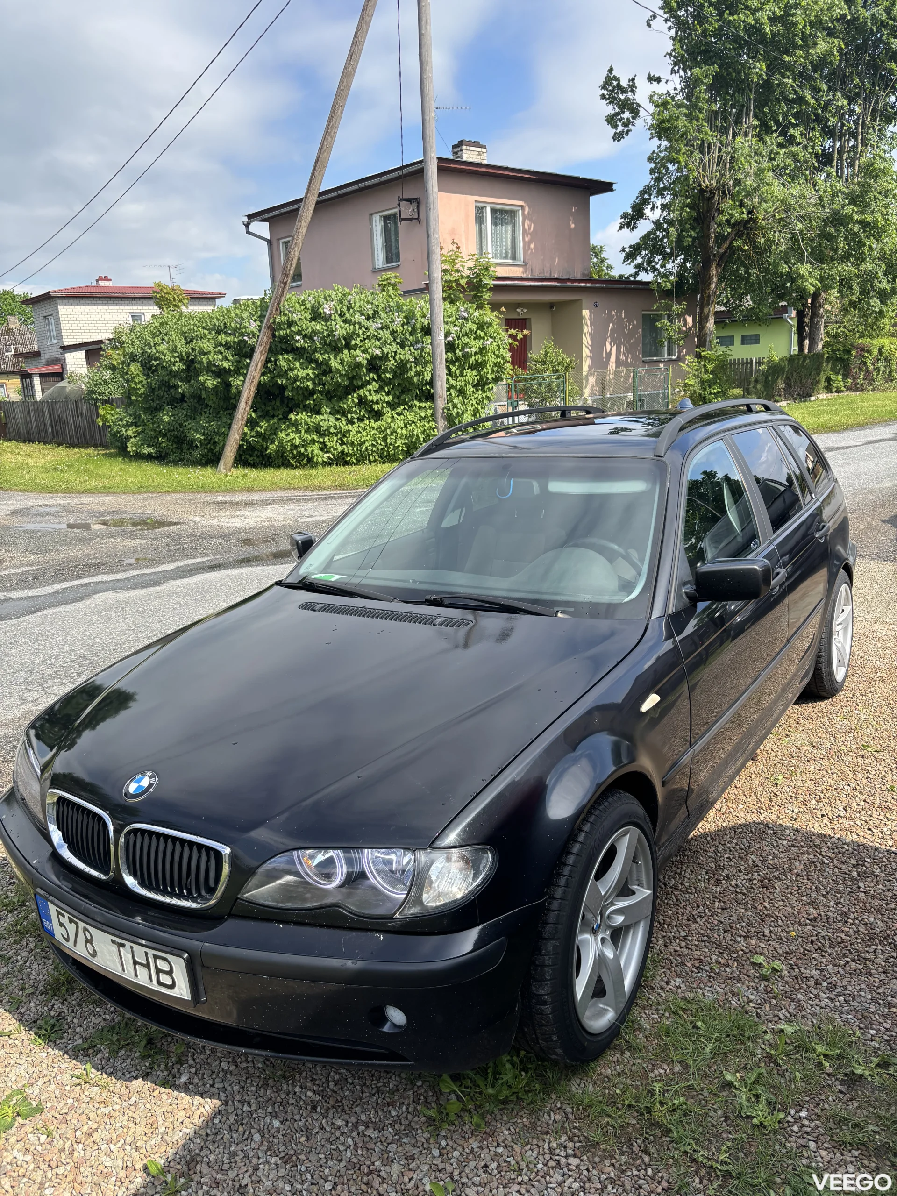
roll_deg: +2.6
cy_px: 598
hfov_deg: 53.1
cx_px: 448
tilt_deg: -12.5
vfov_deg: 67.3
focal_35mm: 26
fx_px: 898
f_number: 1.6
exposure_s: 1/1845
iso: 50
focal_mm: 5.96
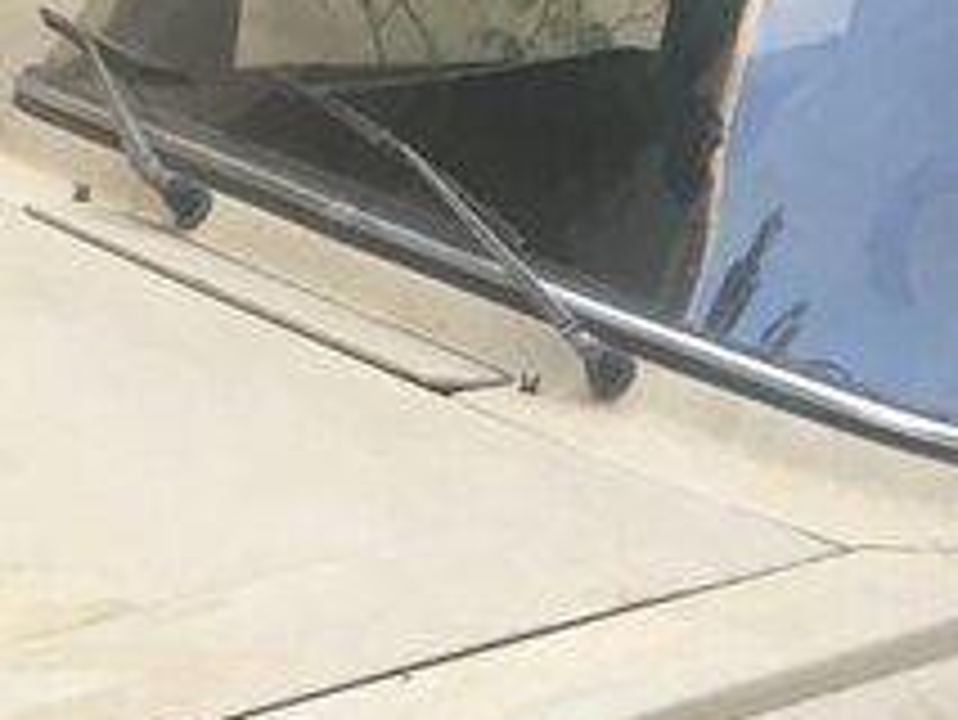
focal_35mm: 90
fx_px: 2492
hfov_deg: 20.2
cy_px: 880
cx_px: 1196
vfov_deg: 15.8
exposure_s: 1/33
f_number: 2.2
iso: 25
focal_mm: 4.15
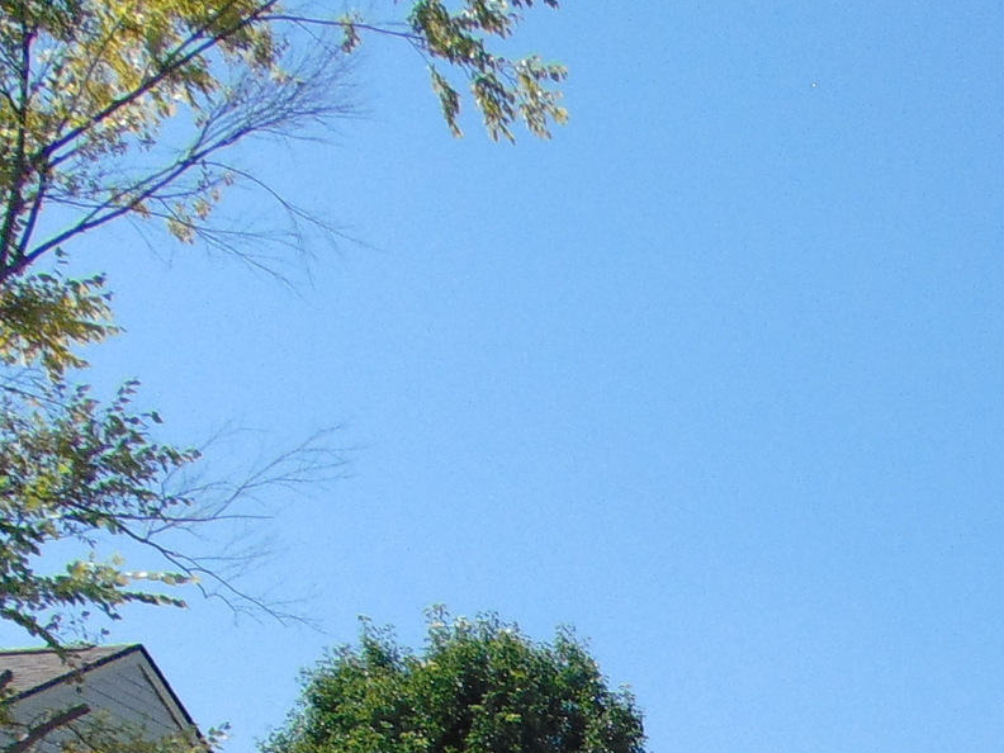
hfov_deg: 19.1
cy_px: 1446
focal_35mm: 97
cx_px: 1207
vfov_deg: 13.4
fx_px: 2813
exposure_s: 1/250
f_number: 7.7
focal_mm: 4.5
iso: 80
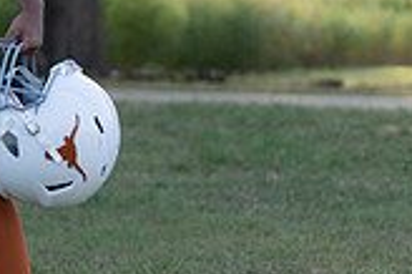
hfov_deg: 8.1
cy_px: -19
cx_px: -75
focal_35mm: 253
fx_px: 2893
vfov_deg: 5.4
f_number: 2.8
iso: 160
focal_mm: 70
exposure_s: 1/400
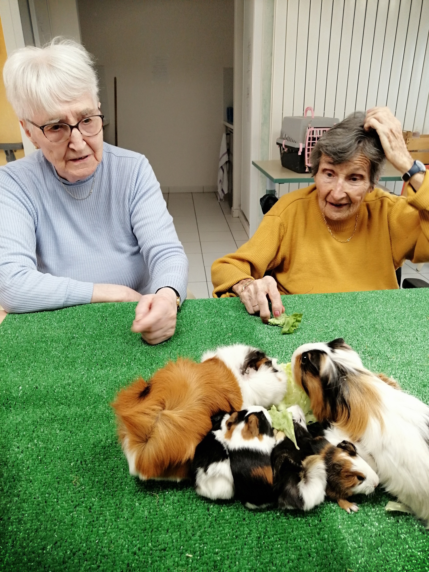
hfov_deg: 51.4
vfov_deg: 65.3
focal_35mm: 27
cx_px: 214
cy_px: 286
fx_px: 446
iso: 160
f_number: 1.8
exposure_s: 1/33.3
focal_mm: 3.95
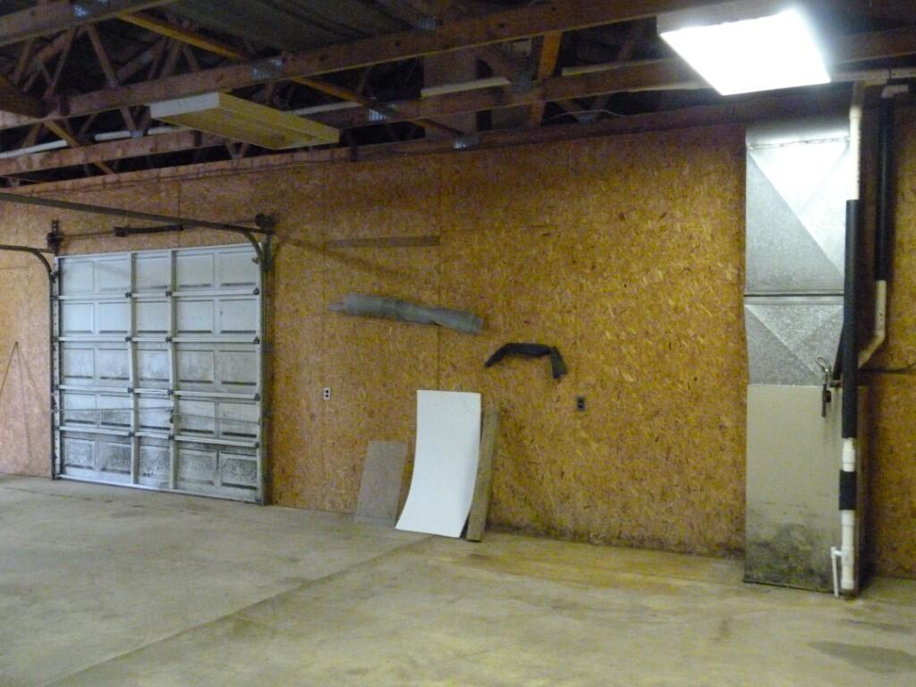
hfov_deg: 55.4
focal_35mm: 33
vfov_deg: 42.9
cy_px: 344
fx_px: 873
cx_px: 458
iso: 1000
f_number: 3
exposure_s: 1/15
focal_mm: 5.9
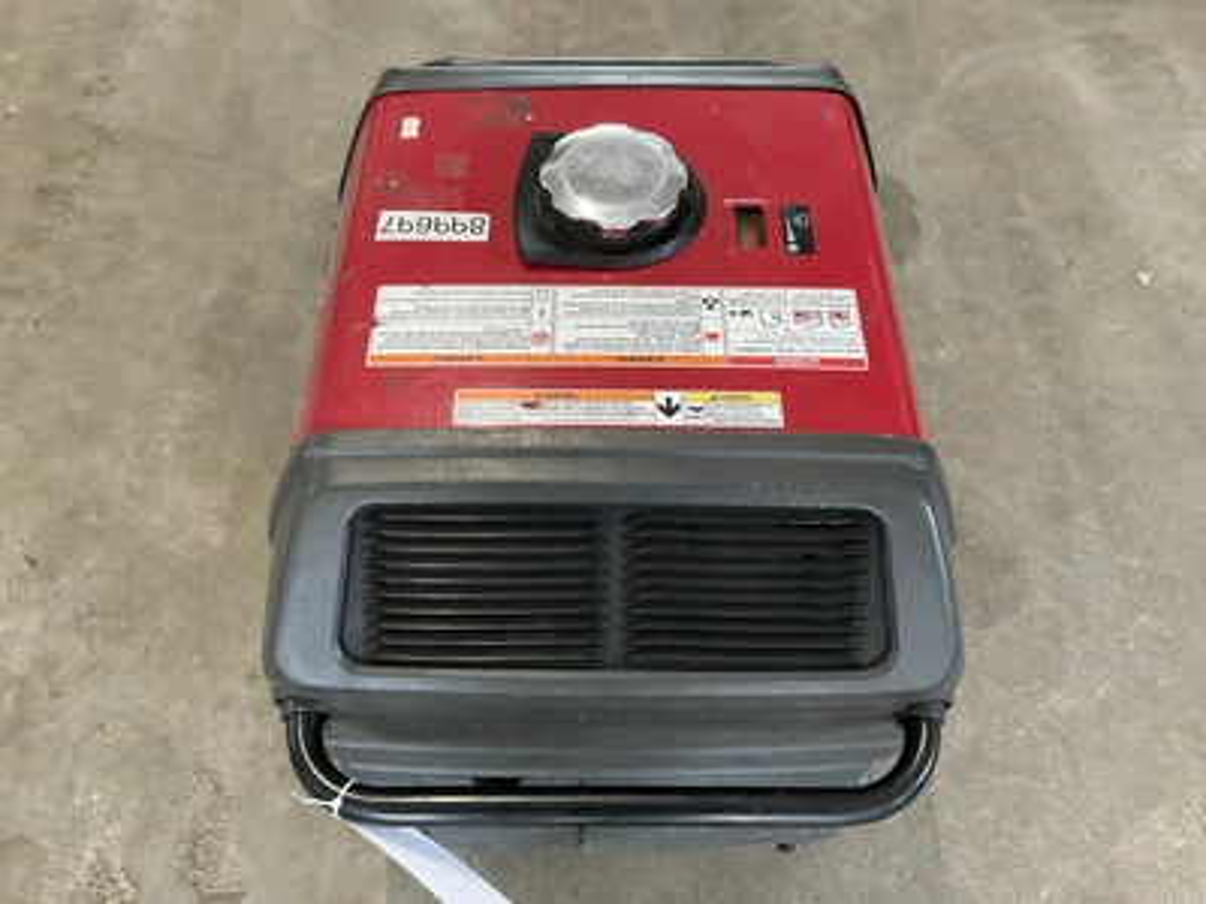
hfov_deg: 61.7
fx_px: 1010
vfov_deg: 48.2
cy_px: 452
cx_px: 603
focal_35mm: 29
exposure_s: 1/60
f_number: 1.8
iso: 200
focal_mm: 3
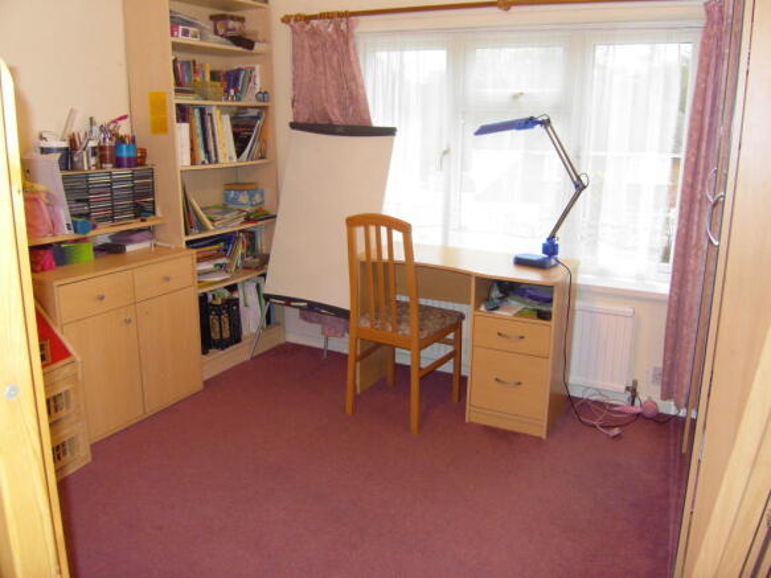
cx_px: 386
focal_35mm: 28
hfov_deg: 63.5
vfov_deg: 49.7
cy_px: 289
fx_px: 624
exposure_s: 1/40
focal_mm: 6
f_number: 2.8
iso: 200
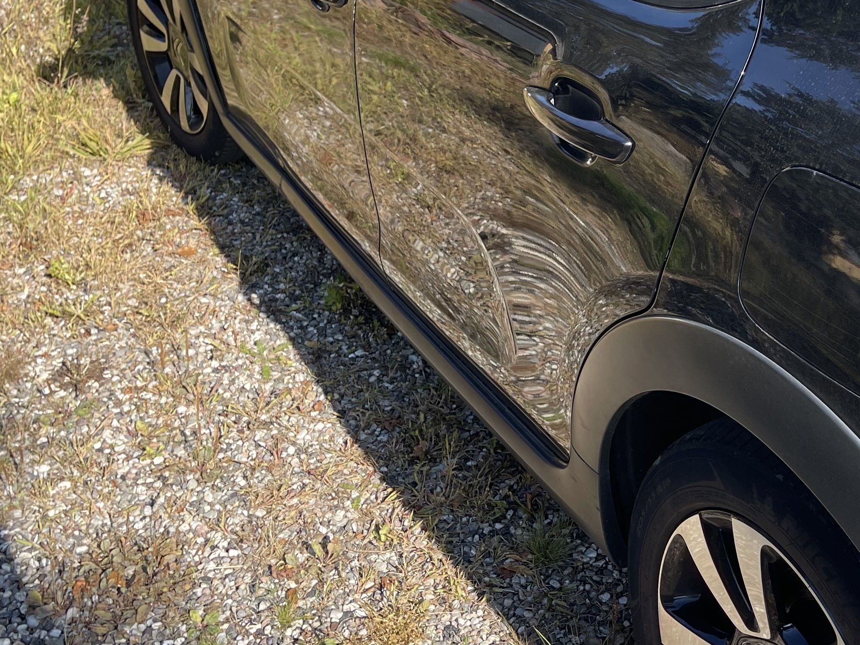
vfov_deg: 28.8
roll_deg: -1.4
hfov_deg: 37.3
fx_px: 1242
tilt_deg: -26.5
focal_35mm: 50
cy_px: 188
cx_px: 639
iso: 32
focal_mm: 5.1
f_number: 1.6
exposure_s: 1/1152
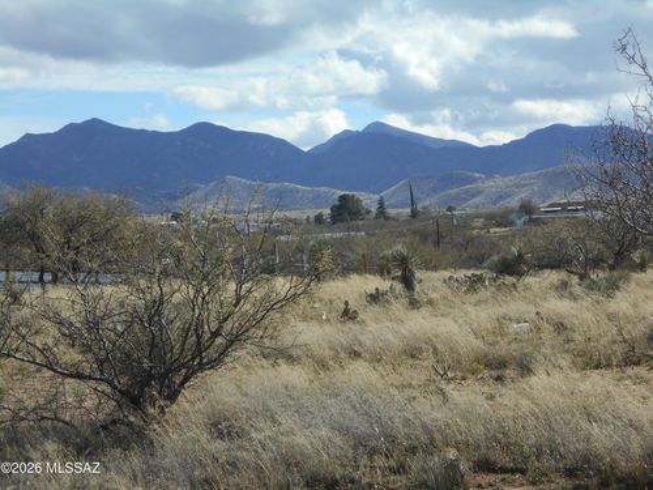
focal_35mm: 112
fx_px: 2113
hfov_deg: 17.6
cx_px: 326
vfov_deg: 13.2
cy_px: 245
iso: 80
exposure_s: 1/500
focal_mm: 20.1
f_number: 6
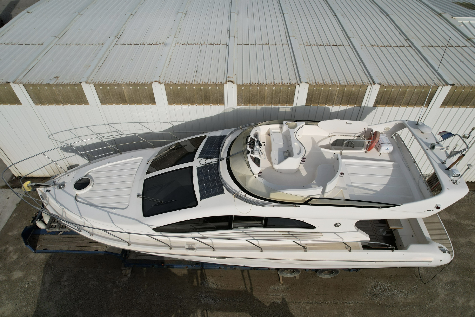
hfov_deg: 78.6
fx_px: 290
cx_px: 238
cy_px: 158
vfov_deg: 57.2
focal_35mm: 22
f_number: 2.8
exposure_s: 1/125
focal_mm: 8.38
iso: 110
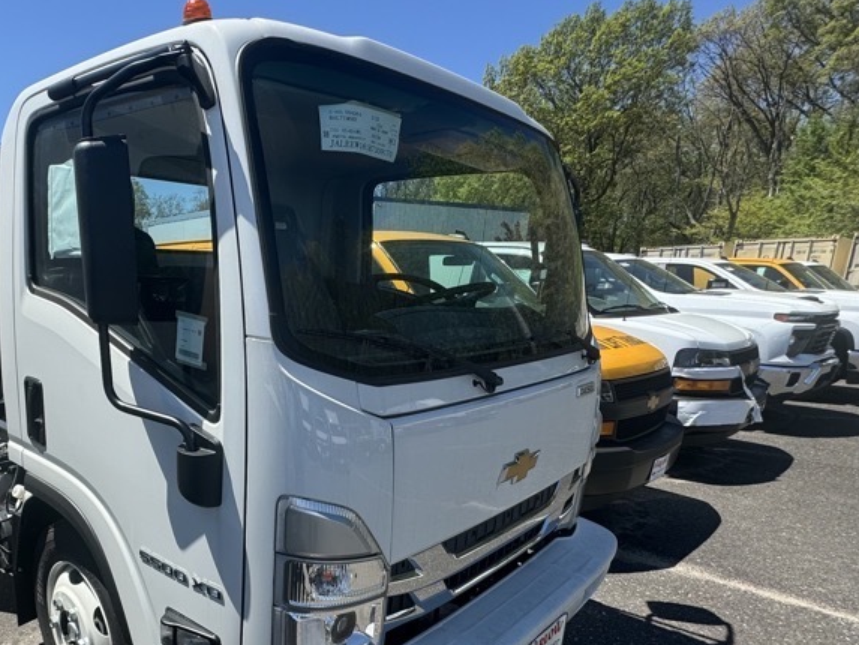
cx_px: 201
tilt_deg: -13.7
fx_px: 621
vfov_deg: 53.8
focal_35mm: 25
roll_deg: -1.2
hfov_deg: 64.6
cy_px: 432
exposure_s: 1/1346
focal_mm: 2.22
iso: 50
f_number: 2.2
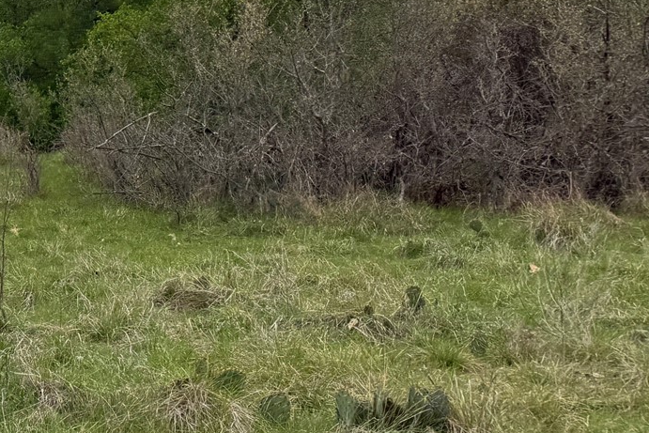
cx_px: -306
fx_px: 1334
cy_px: 146
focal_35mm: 74
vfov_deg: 18.4
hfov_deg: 22.7
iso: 80
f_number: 1.78
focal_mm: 6.76
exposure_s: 1/2370
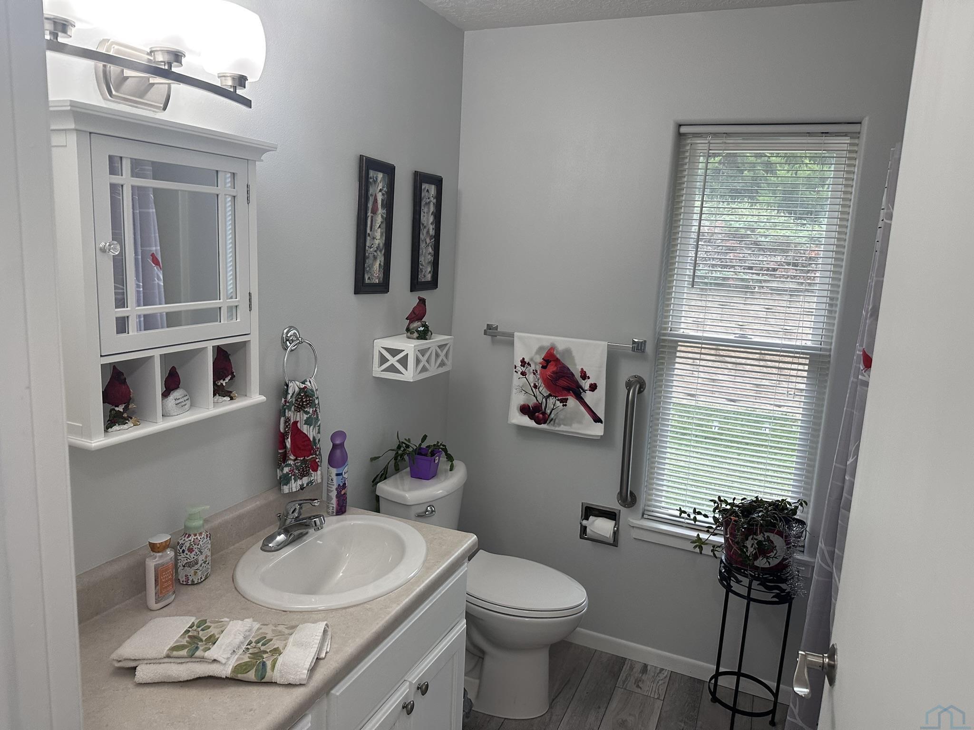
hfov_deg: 71.6
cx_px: 487
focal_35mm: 24
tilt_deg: -6.3
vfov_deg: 56.8
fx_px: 675
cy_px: 365
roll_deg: -0.2
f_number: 1.78
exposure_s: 1/120
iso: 160
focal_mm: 6.86
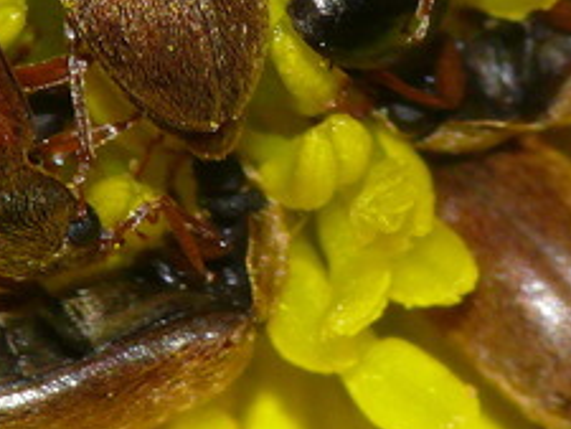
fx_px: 26225
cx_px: 237
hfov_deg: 1.2
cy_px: 13
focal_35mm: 1589
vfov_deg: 0.9
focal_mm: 88.8
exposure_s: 1/250
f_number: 11
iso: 200
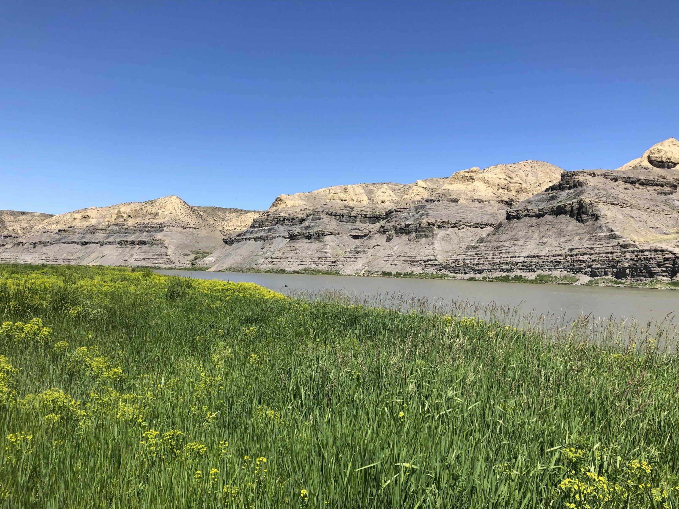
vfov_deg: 48.2
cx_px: 348
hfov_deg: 61.7
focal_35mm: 29
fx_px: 569
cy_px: 259
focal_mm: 3.99
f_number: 1.8
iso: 20
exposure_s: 1/1919
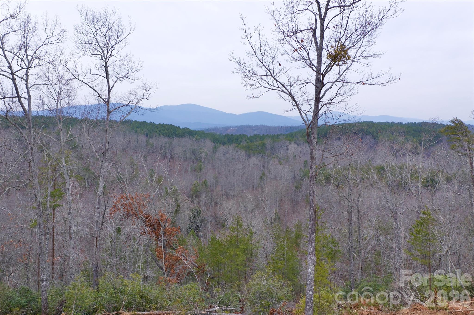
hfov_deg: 65.5
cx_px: 237
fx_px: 368
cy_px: 158
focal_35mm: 28
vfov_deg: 46.4
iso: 100
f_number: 4
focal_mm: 10.26
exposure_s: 1/120
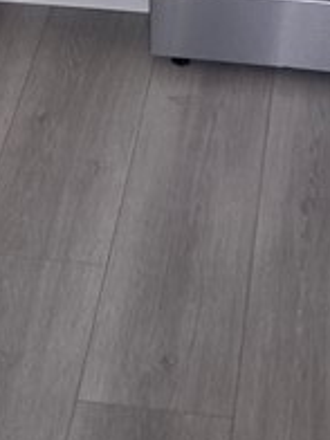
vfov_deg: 14.4
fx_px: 1525
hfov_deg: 12.3
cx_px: 202
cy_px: -355
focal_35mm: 120
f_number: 1.7
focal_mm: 6.3
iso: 320
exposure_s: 1/120
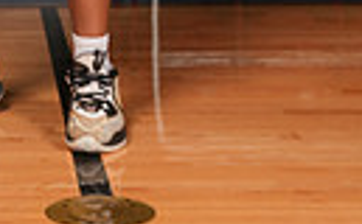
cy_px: -347
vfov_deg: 8.4
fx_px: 1368
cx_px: 8
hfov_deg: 14.8
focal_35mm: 139
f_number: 6.3
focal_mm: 39
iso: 250
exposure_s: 1/200
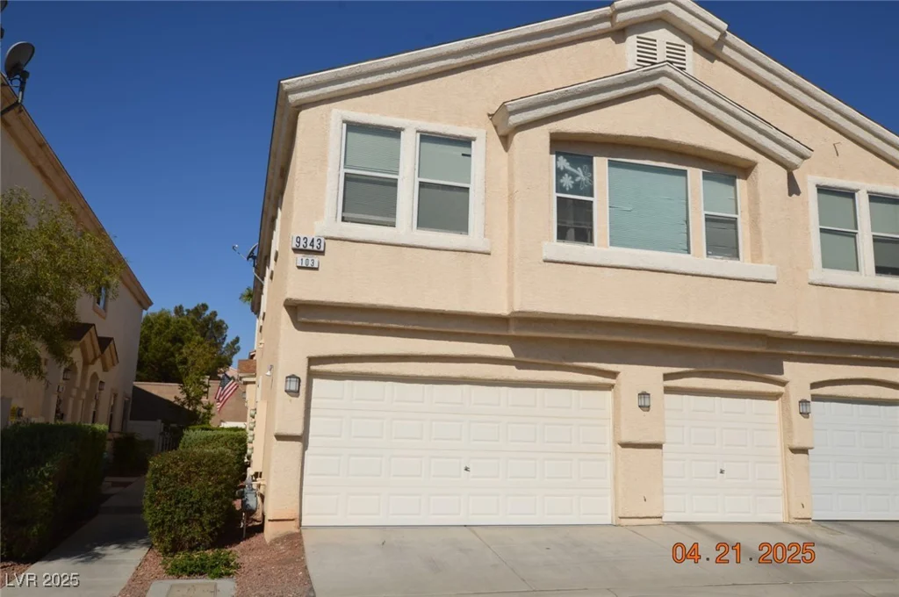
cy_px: 298
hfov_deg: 62.0
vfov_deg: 43.5
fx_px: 748
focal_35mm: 30
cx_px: 450
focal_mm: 20
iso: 100
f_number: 14
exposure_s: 1/200
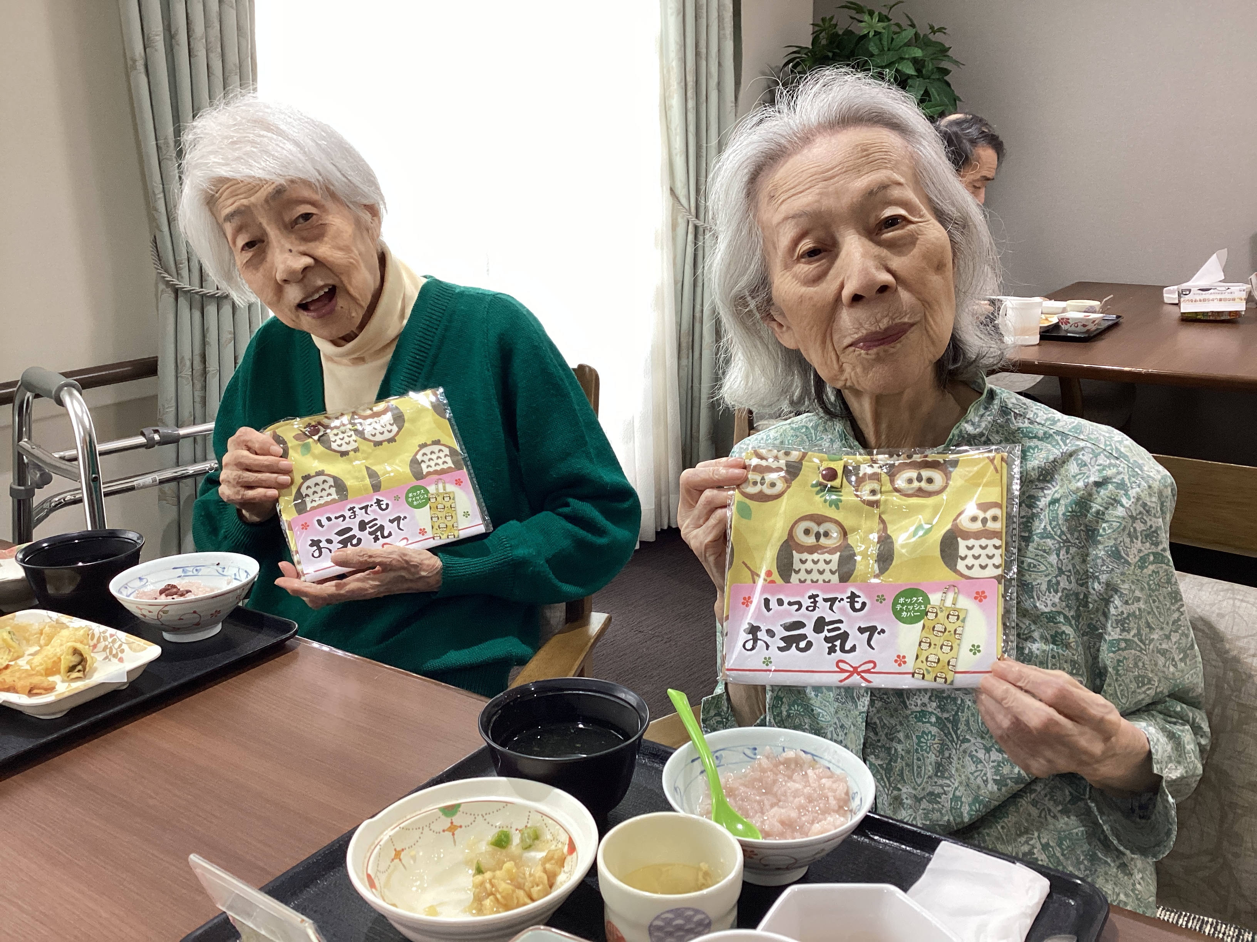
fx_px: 1126
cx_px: 628
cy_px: 471
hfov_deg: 58.4
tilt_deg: -15.7
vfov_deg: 45.4
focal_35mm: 31
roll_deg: +1.1
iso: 125
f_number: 2.4
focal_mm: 3.3
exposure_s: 1/60
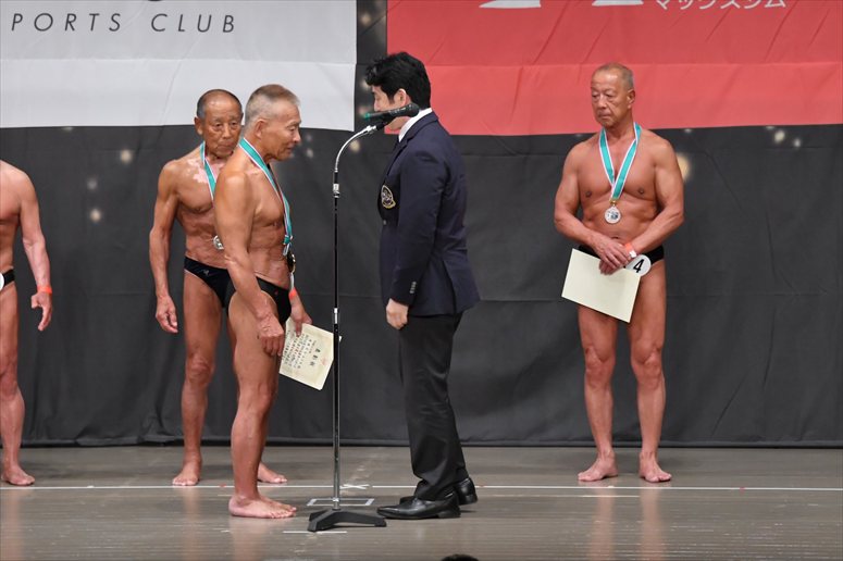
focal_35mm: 202
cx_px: 422
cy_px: 280
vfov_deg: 6.8
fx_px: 4728
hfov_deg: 10.2
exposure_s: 1/400
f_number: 5.6
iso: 5000
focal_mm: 135
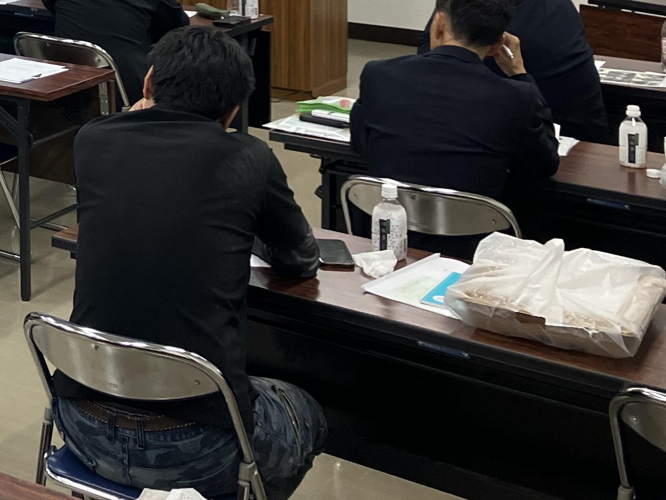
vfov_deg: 17.2
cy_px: -176
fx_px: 1539
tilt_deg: -2.0
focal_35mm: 80
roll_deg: +0.0
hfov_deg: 22.0
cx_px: -194
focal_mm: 3.99
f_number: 1.8
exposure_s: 1/108
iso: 80
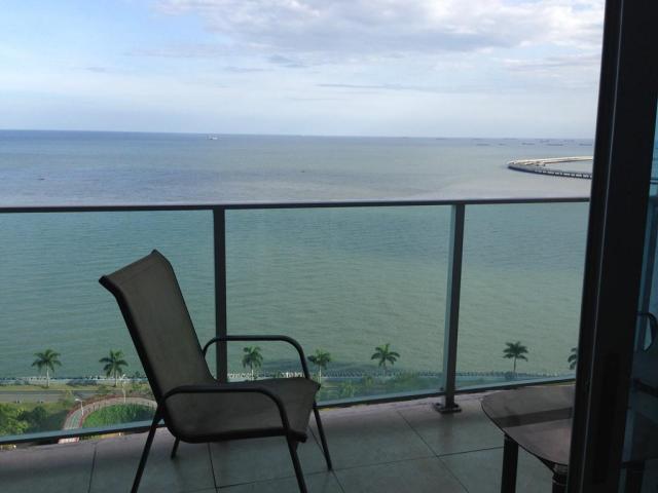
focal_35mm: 33
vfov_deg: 42.9
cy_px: 246
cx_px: 329
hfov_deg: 55.4
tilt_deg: -11.2
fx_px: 627
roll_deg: -0.5
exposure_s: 1/1043
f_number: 2.4
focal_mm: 4.12
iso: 50
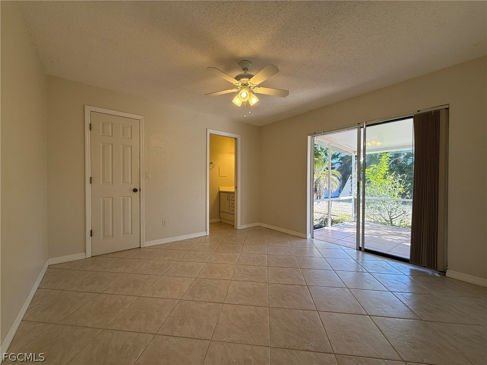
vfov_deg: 85.7
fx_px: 197
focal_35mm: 14
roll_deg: +0.0
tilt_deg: +0.3
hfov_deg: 102.1
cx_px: 244
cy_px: 182
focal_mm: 2.22
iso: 64
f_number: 2.2
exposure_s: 1/142
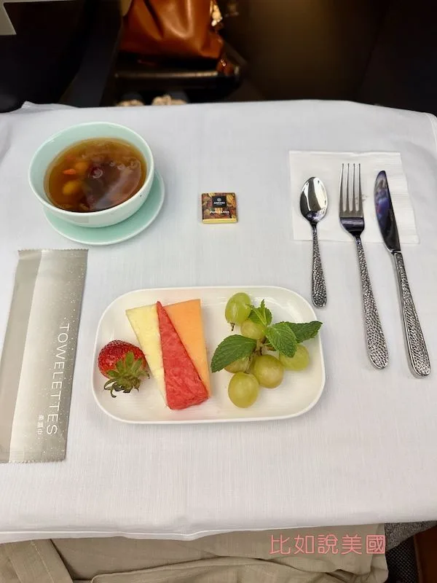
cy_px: 292
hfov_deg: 56.8
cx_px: 218
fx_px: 404
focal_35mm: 24
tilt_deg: -64.4
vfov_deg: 71.6
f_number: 1.78
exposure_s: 1/54
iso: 400
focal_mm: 6.86
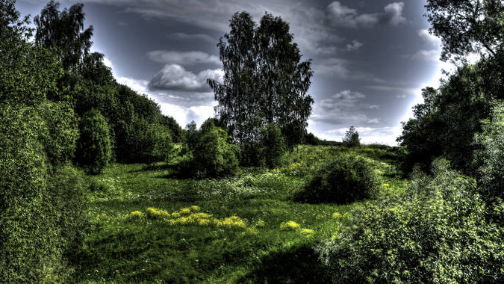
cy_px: 146
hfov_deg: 35.7
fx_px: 783
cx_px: 261
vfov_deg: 20.5
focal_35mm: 59
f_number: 9
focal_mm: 35
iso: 200
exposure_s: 1/500
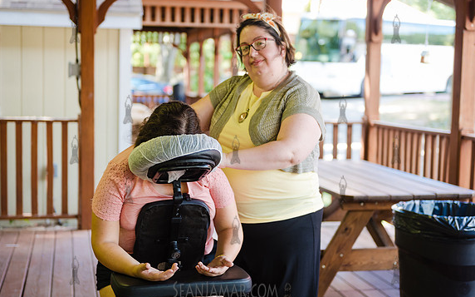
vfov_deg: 21.6
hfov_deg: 34.0
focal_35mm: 60
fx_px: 776
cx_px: 235
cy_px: 149
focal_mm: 58
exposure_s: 1/80
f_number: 2.8
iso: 200
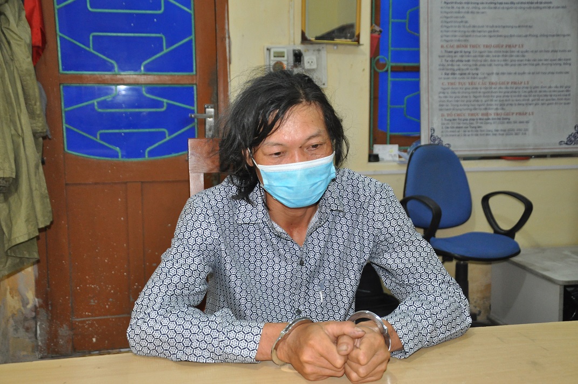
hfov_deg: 43.7
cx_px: 289
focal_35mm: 45
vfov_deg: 29.8
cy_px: 192
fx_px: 722
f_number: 4.5
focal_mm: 30
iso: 1250
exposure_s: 1/60
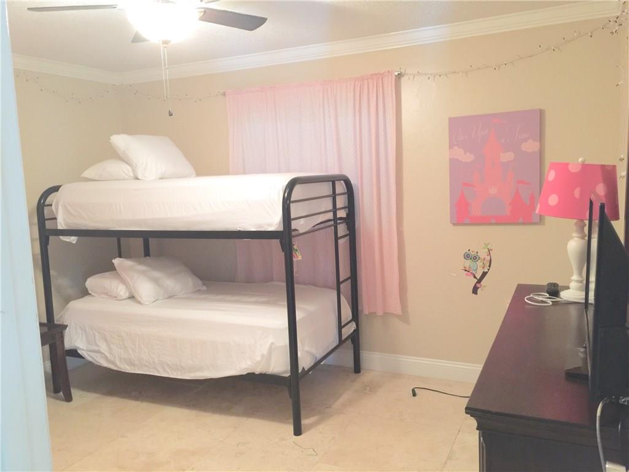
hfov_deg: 61.7
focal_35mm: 29
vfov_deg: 48.2
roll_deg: +1.4
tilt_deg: -5.2
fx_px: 527
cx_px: 314
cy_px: 236
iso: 80
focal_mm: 4.15
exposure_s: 1/4
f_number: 2.2
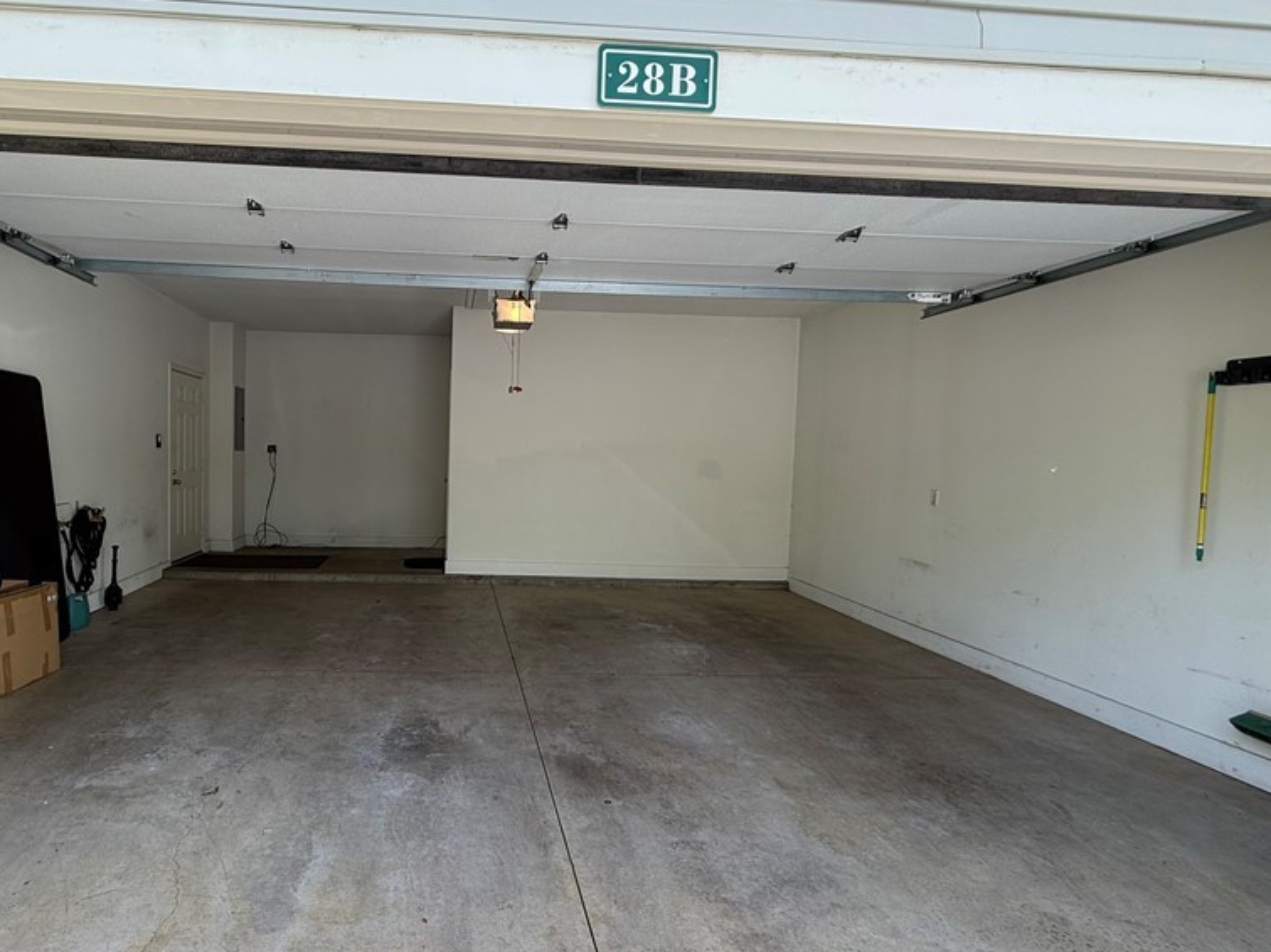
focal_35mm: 19
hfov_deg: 83.2
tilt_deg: -1.6
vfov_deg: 68.7
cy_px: 488
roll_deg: -1.2
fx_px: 698
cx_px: 481
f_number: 2.2
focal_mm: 2.22
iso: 50
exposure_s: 1/112
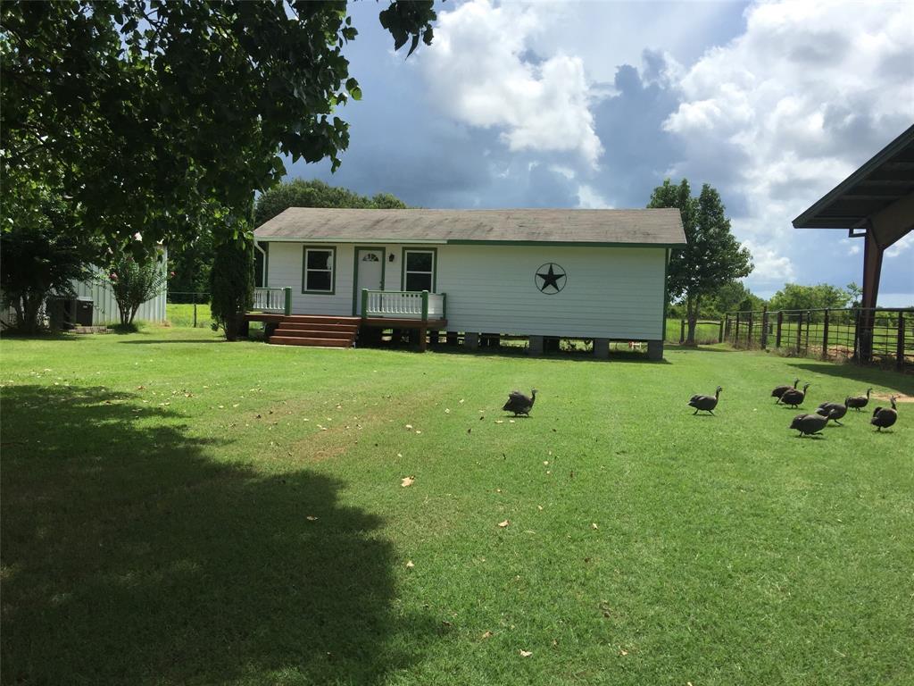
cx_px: 457
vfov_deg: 48.2
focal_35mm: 29
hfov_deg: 61.7
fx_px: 766
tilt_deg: -1.7
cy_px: 343
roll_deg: -3.7
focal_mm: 4.15
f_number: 2.2
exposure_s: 1/2639
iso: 32
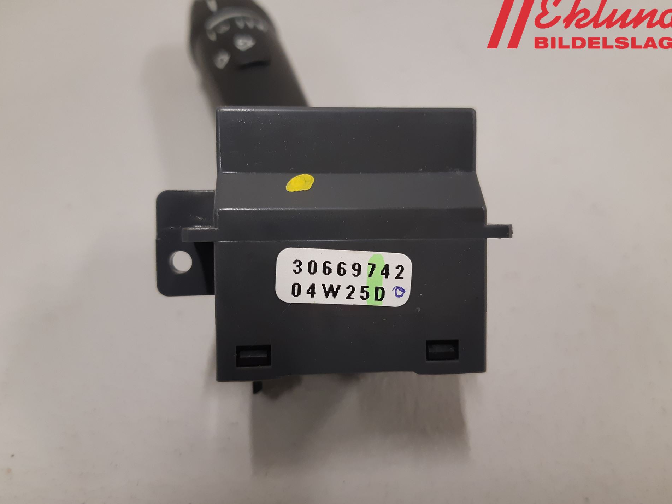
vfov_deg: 49.7
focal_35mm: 28
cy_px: 260
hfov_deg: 63.4
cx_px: 342
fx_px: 543
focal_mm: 3.93
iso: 160
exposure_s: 1/50
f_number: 1.7
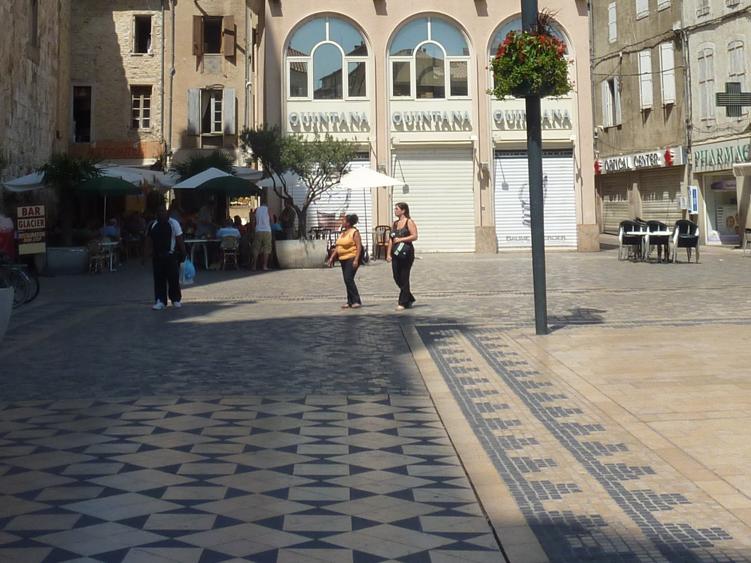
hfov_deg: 33.2
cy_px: 57
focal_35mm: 58
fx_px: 1258
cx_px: 366
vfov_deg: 24.5
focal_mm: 4.1
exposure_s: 1/500
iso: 80
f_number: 5
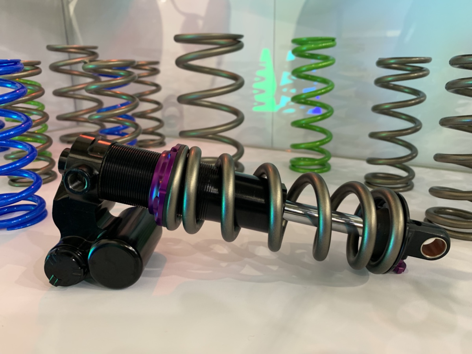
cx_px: 236
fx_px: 355
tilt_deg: -16.5
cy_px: 177
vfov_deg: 53.1
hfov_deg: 67.3
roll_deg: -0.5
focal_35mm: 26
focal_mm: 4.25
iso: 160
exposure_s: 1/60
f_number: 1.8
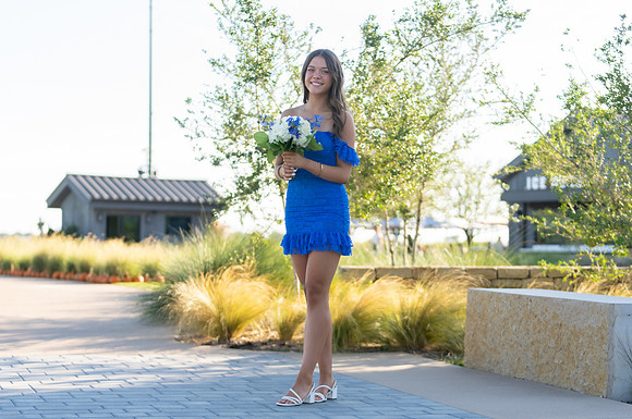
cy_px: 222
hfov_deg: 26.0
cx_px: 324
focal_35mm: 78
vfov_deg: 17.4
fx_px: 1369
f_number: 2.8
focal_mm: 70
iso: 100
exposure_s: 1/320
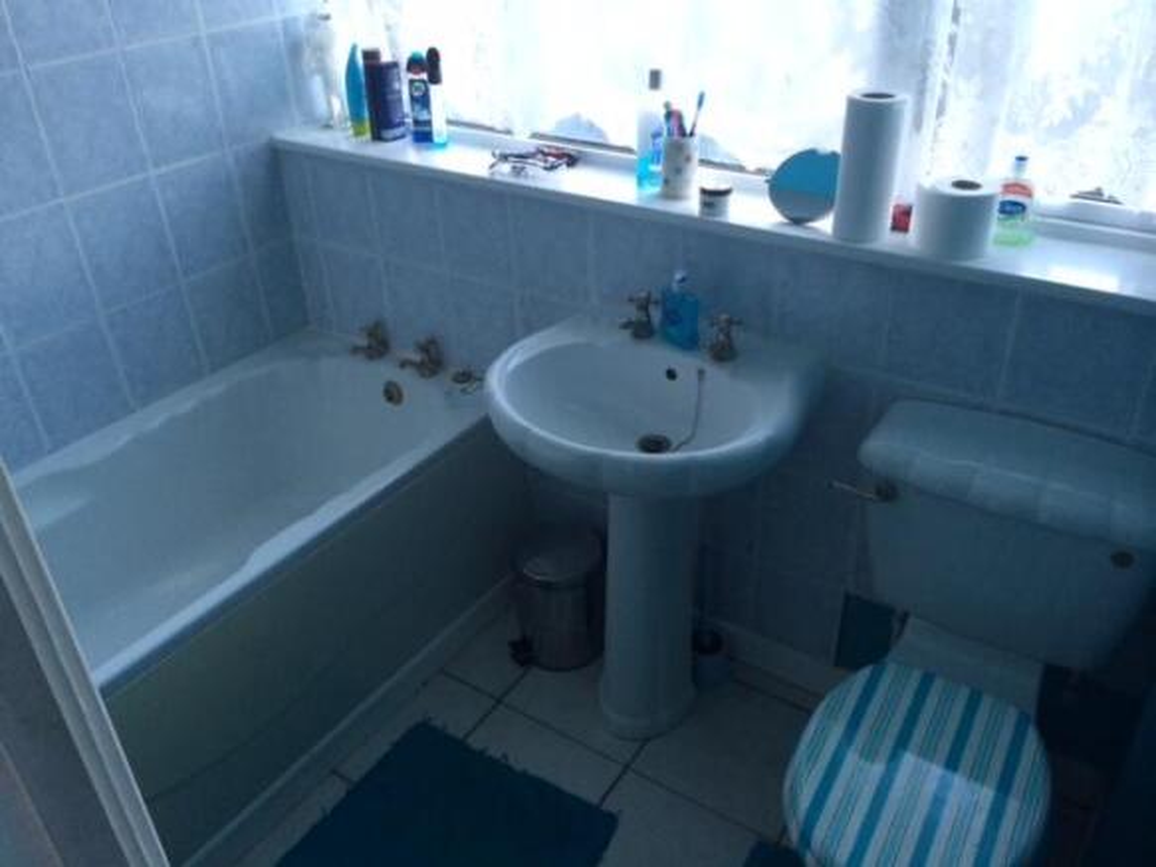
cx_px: 578
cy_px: 434
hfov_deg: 60.0
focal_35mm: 30
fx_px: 1002
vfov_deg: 46.8
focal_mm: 4.12
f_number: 2.2
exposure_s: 1/30
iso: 80
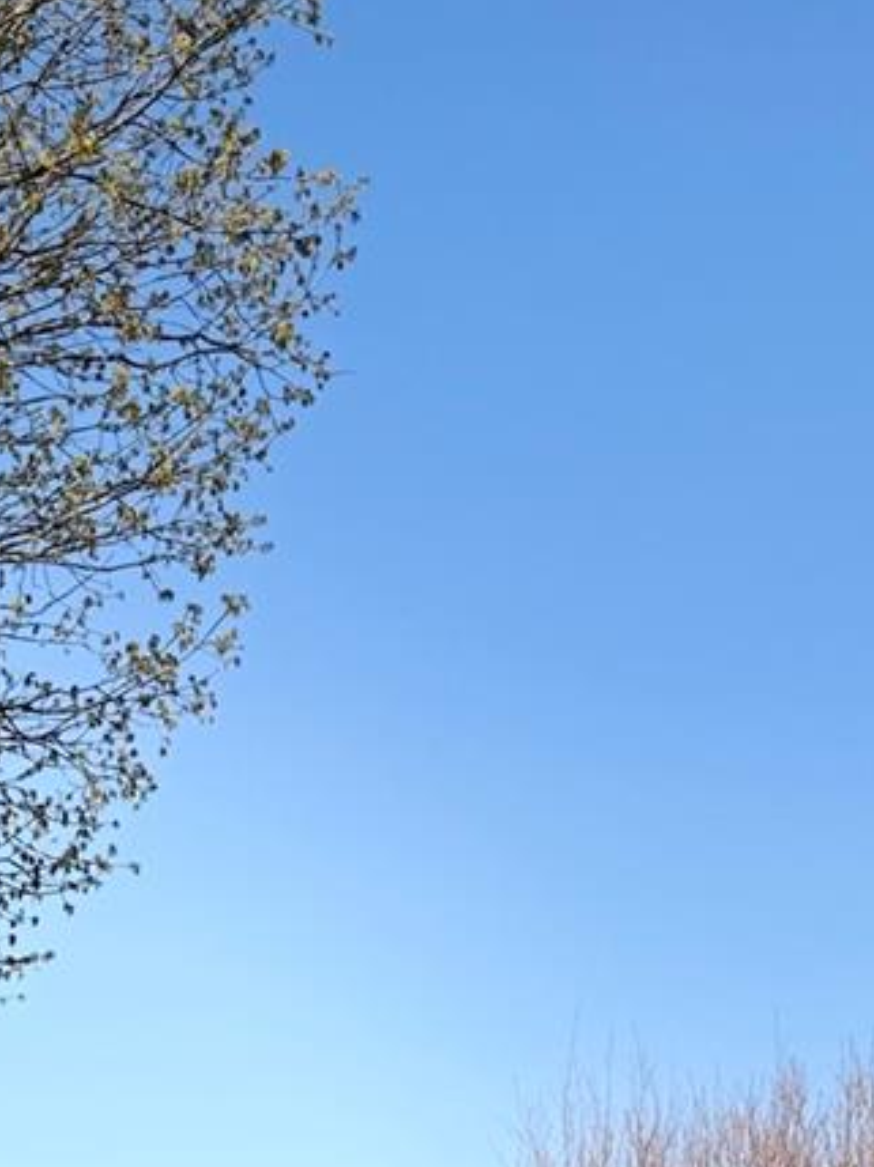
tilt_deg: -1.7
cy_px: 1673
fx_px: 2899
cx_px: -210
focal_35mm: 86
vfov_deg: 20.1
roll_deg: -0.4
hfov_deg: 16.4
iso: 80
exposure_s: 1/4975
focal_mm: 6.76
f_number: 1.78
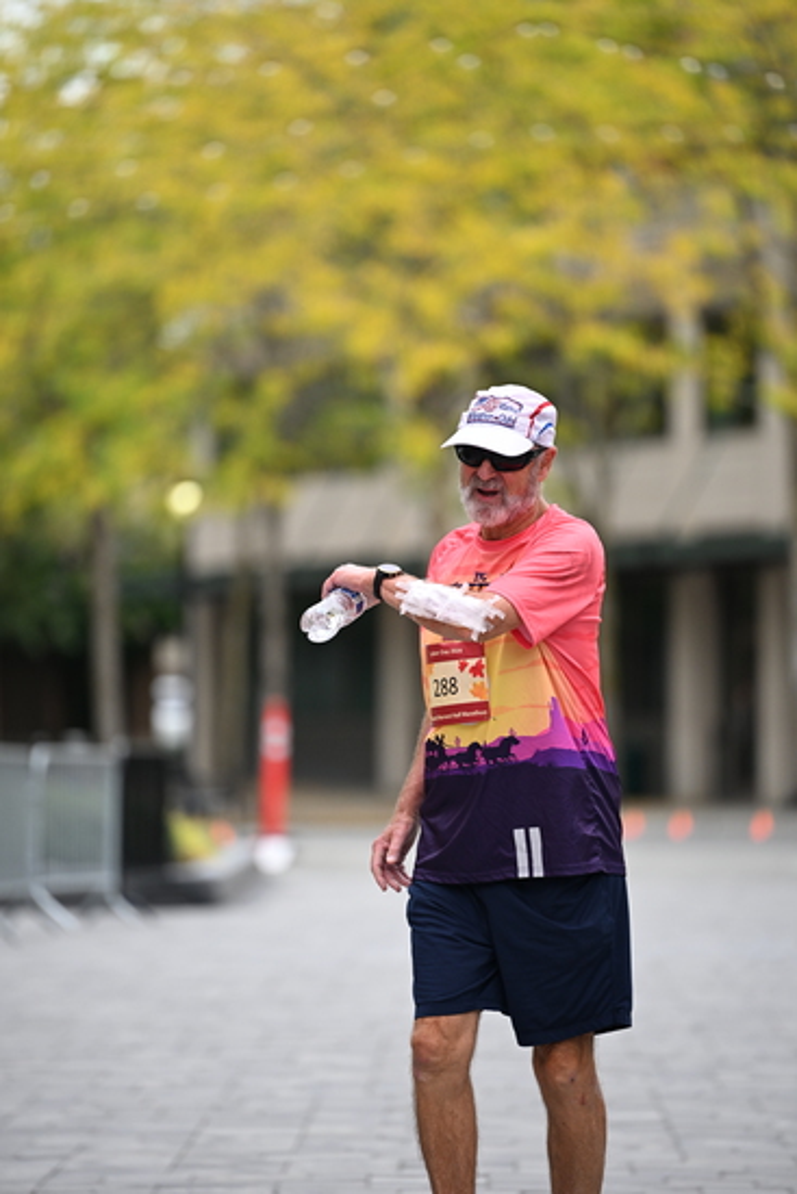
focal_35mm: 200
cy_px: 597
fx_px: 6637
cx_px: 398
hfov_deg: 6.9
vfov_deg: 10.3
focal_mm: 200
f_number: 2.8
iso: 640
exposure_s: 1/2000
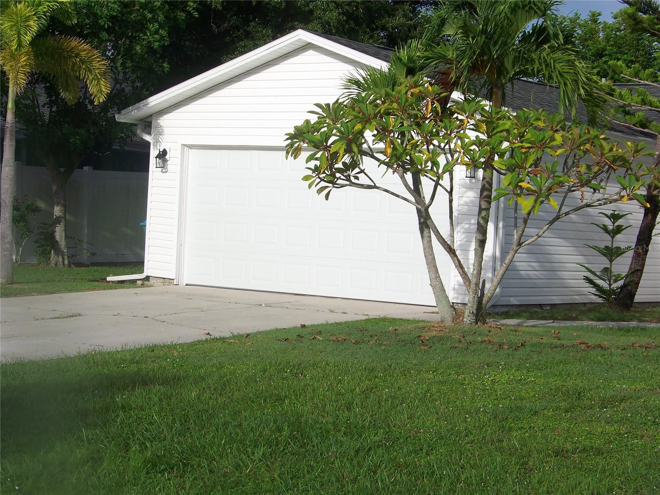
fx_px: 1487
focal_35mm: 78
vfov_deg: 18.9
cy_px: 248
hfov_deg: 25.0
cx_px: 330
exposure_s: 1/500
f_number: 4.5
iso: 64
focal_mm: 13.2
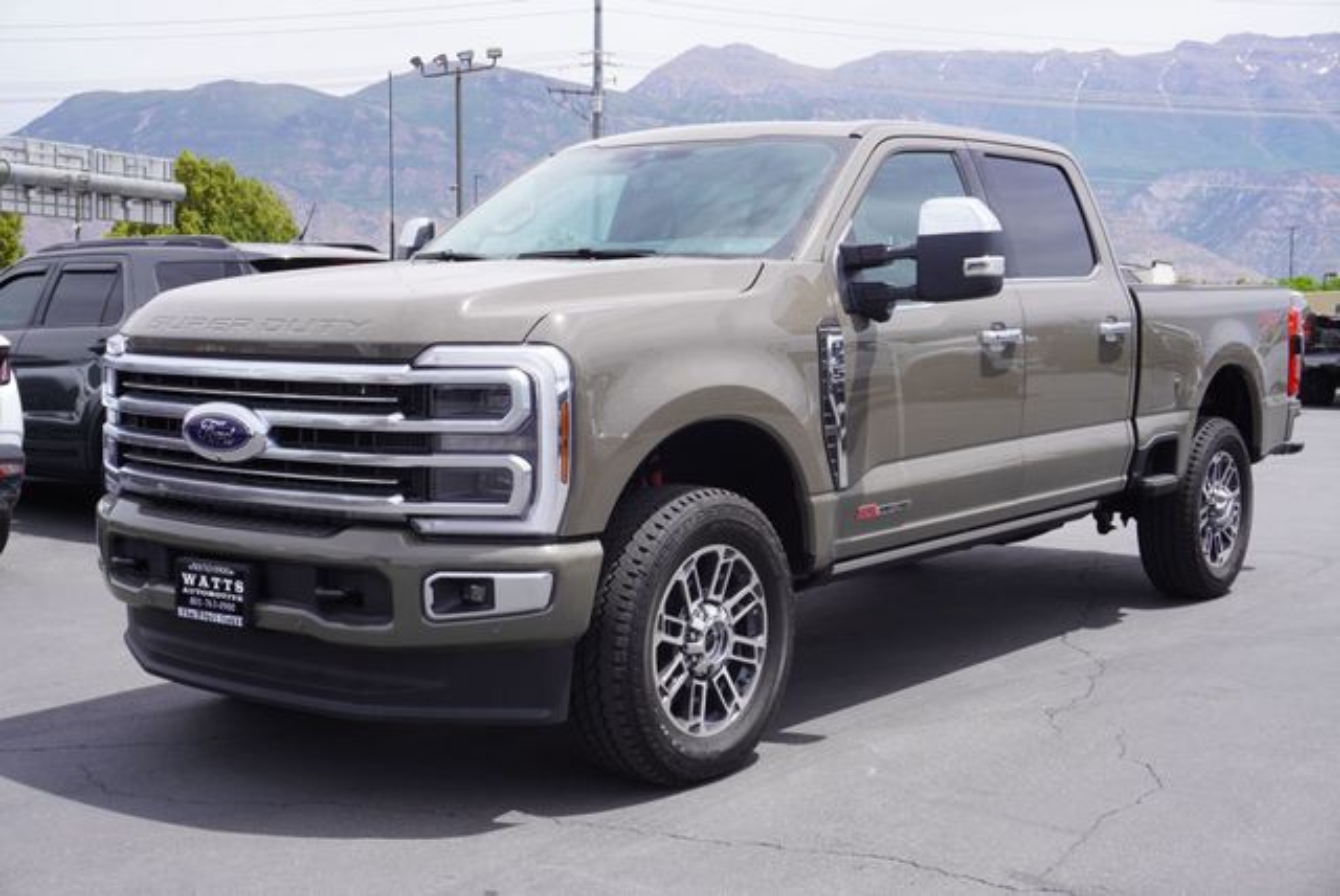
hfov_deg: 43.6
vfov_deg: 29.9
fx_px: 1676
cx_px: 670
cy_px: 448
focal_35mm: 45
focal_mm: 30
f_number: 10
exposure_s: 1/125
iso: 100
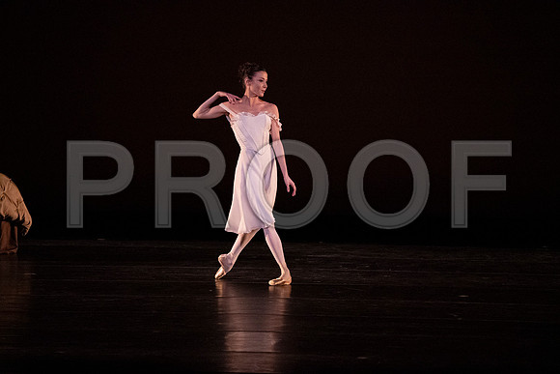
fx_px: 5477
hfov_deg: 5.9
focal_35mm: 352
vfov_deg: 3.9
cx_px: 280
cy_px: 187
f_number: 5.6
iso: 20000
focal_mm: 352
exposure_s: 1/400
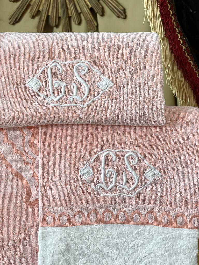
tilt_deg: -8.7
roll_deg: +0.9
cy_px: 132
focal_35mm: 52
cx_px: 100
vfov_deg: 36.8
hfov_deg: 28.0
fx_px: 399
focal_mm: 6
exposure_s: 1/50
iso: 160
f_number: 2
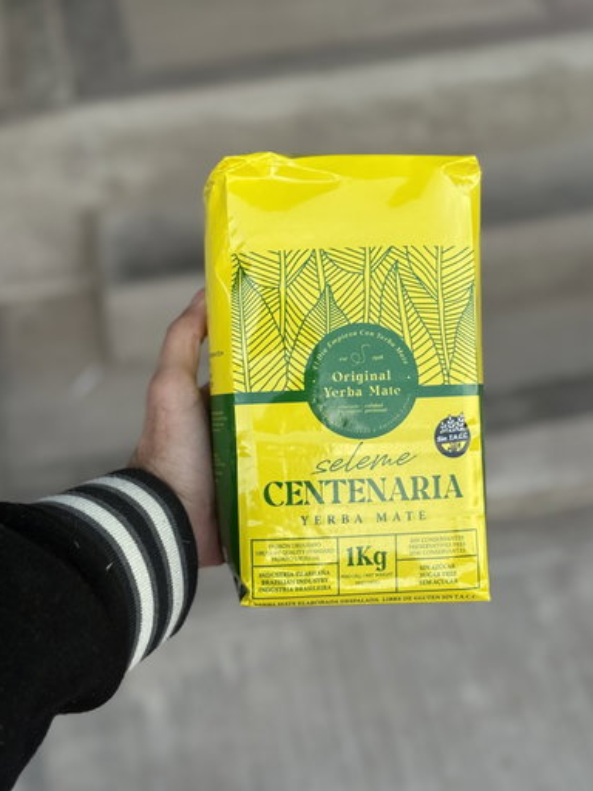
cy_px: 399
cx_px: 303
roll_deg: +3.7
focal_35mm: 50
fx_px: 1142
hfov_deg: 29.1
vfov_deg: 38.2
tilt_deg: -39.4
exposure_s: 1/155
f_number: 1.78
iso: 50
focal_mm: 6.76
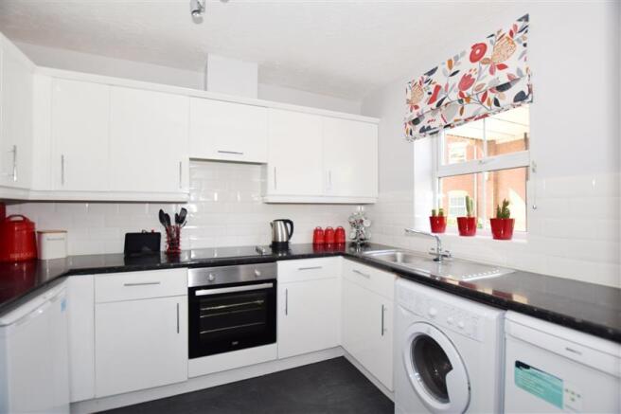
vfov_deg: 77.3
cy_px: 207
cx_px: 310
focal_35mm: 15
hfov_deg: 100.4
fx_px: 259
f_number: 5
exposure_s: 1/100
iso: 200
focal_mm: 10
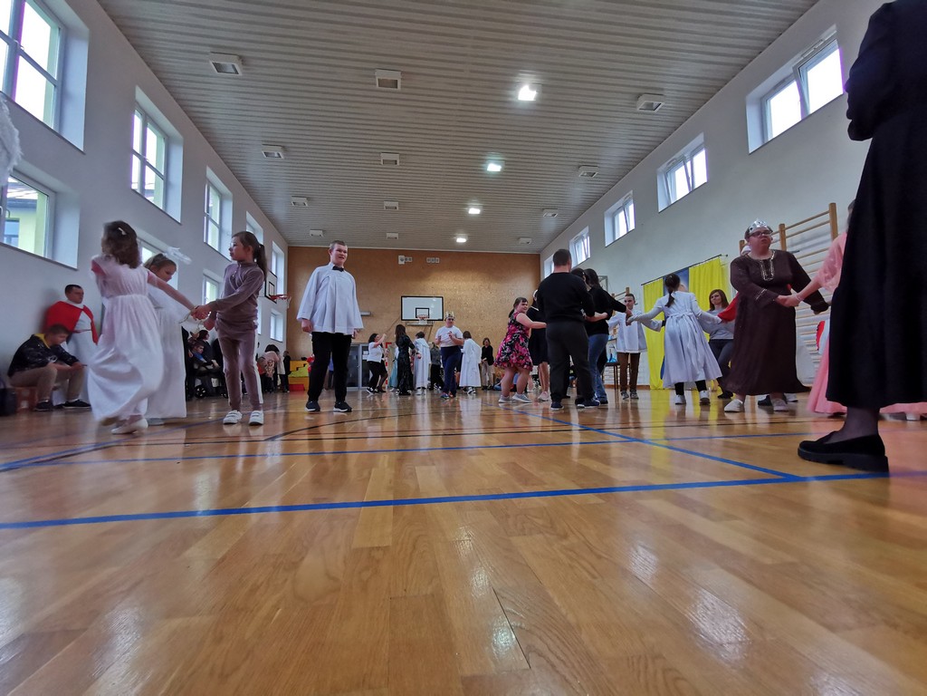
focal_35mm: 16
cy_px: 348
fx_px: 428
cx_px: 464
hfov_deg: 94.5
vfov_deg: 78.1
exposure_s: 1/50
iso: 160
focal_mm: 2.35
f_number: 2.2
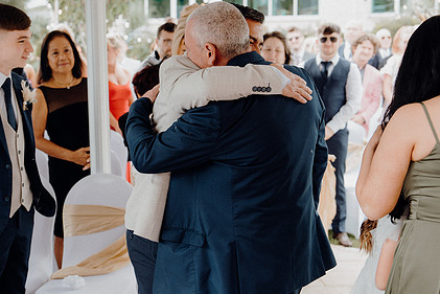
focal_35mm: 62
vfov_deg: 21.9
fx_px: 758
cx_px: 138
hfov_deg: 32.0
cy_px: 152
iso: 200
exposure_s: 1/200
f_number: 3.5
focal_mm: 45
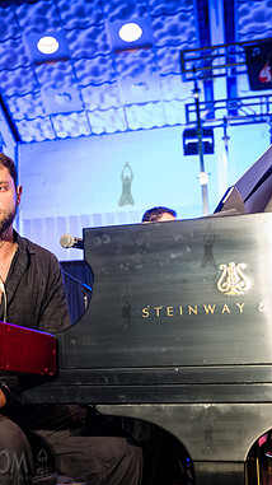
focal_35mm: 60
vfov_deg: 34.9
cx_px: -38
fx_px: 770
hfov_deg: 19.1
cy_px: 245
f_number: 3.2
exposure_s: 1/160
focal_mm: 36
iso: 5000
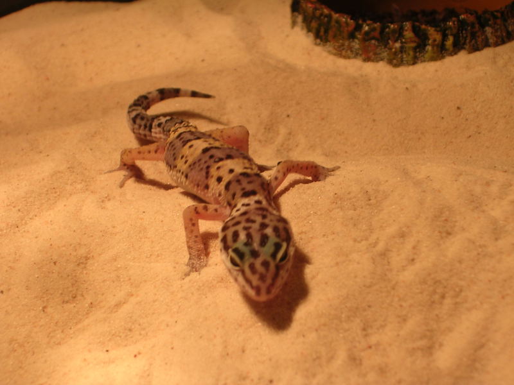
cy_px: 192
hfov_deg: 17.1
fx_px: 1708
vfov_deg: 12.9
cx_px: 257
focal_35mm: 115
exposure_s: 1/29.6
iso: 100
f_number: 4.9
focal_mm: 17.4
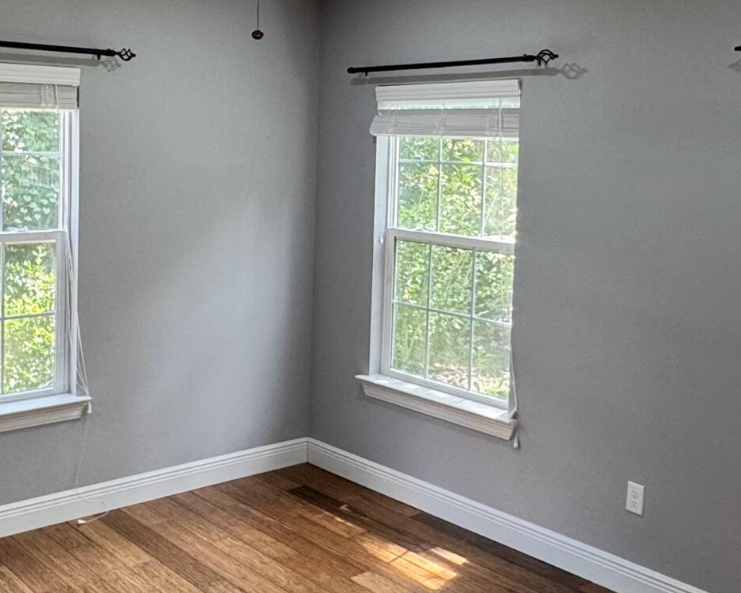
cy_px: 206
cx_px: 320
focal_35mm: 44
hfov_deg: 41.9
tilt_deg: -4.4
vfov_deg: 33.9
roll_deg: -1.8
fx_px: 965
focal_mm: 2.22
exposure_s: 1/99
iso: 160
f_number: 2.2
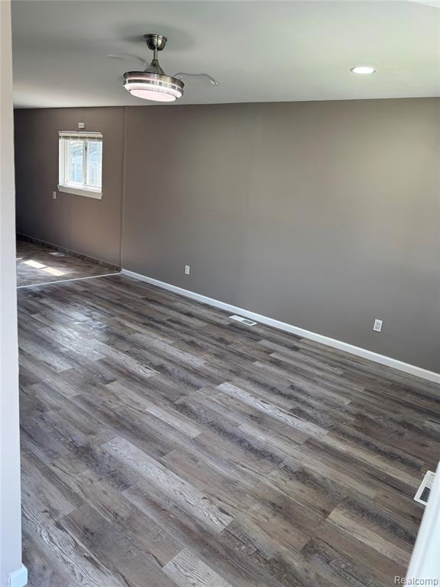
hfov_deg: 56.8
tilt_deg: -16.6
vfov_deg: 71.6
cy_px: 294
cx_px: 220
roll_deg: -6.0
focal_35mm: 24
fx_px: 407
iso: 100
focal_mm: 6.76
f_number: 1.78
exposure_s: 1/137
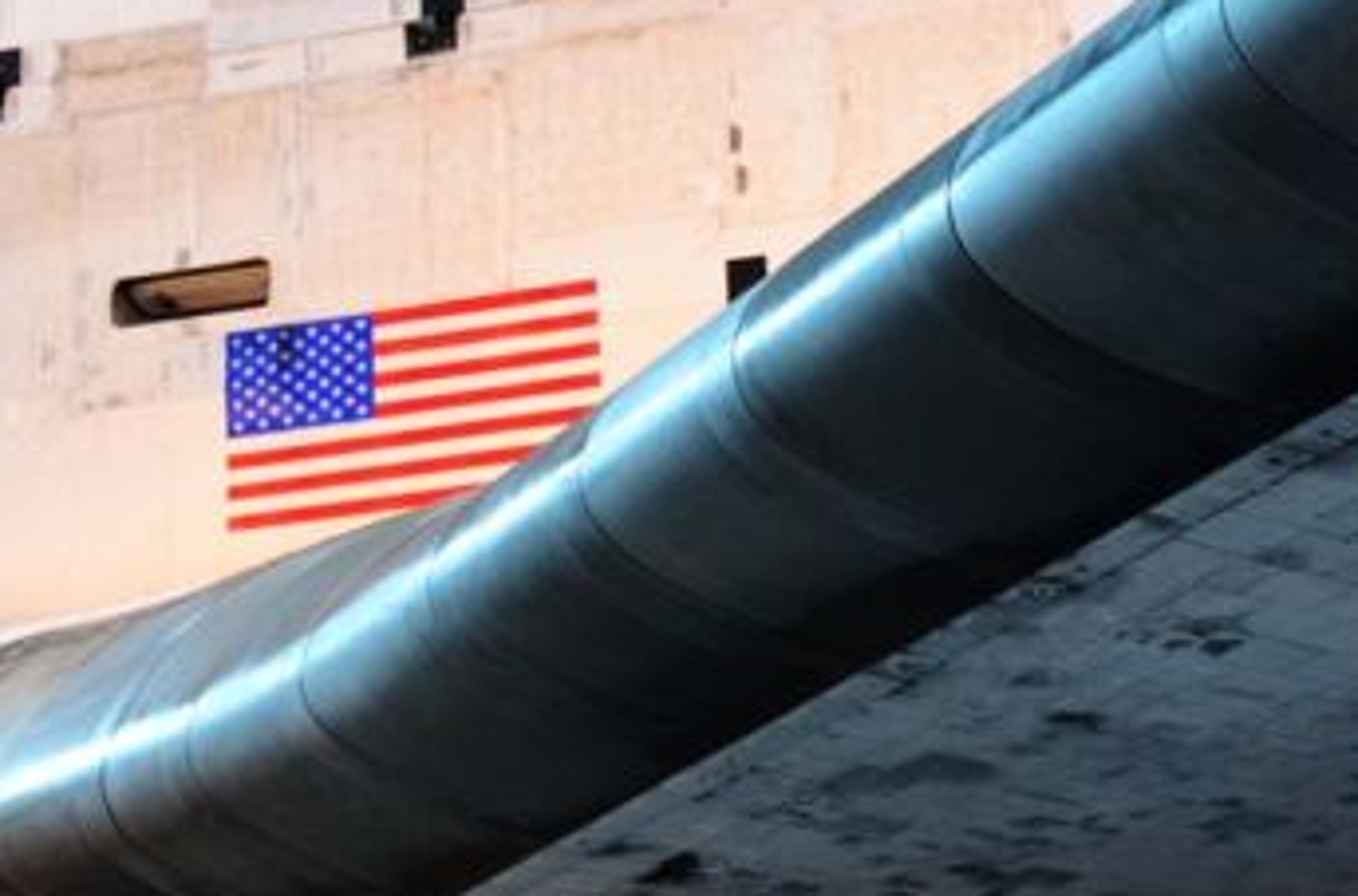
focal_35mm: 81
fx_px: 3043
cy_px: 432
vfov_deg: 16.8
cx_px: 971
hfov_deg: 24.9
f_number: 4
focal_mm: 29
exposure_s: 1/20
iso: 400
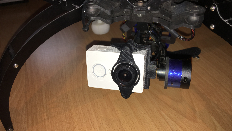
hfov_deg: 61.0
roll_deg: +2.6
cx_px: 115
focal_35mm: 32
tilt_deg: -39.7
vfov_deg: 36.7
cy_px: 65
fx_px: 197
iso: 25
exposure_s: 1/54
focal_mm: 4.15
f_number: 2.2
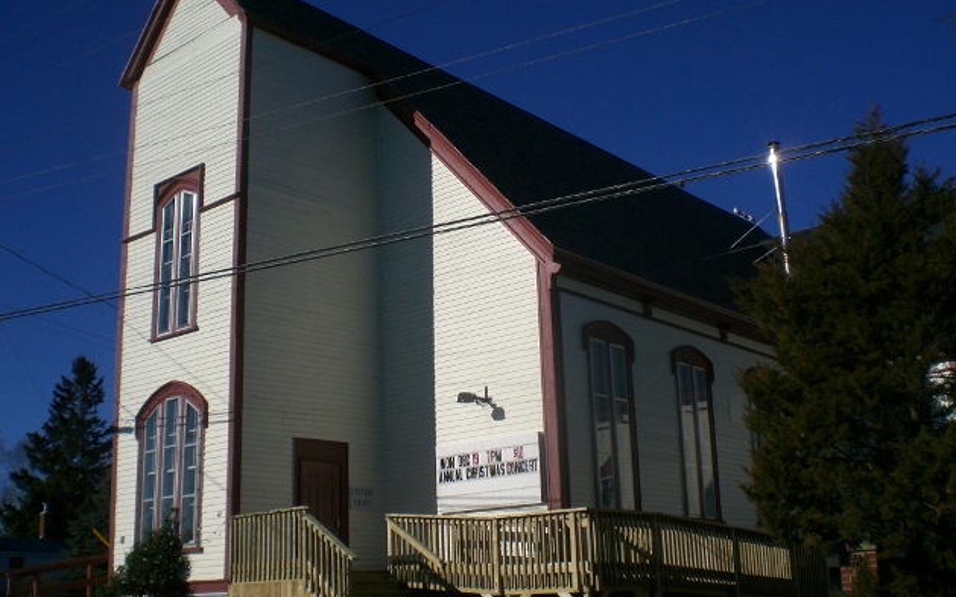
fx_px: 1068
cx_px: 476
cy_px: 305
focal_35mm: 41
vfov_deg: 31.2
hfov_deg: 48.2
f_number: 4.4
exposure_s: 1/1600
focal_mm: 6.3
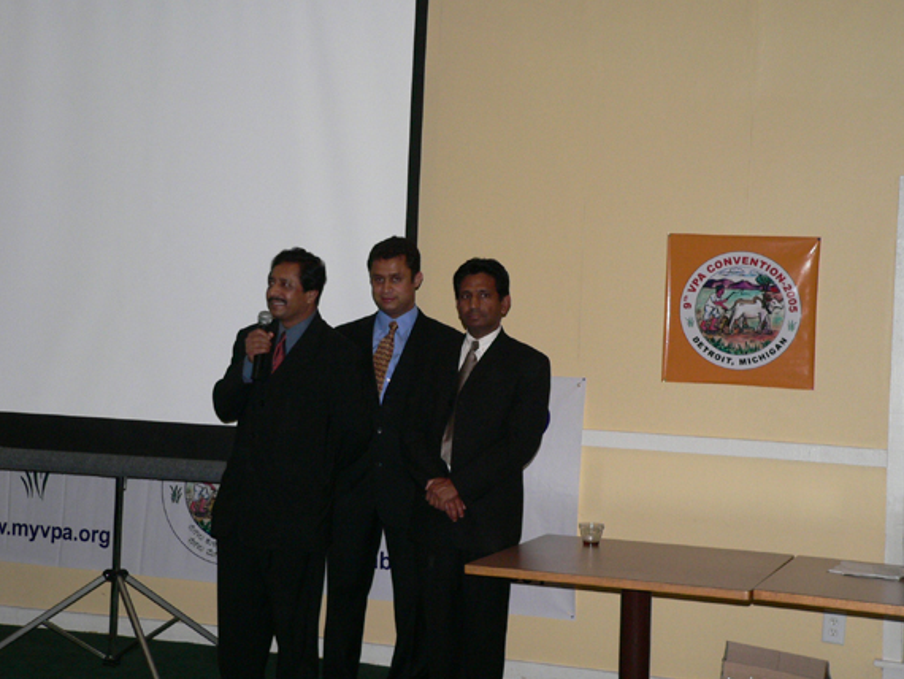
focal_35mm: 60
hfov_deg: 32.2
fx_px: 1568
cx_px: 471
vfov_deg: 24.4
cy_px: 332
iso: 200
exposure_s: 1/50
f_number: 2.8
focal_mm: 9.5
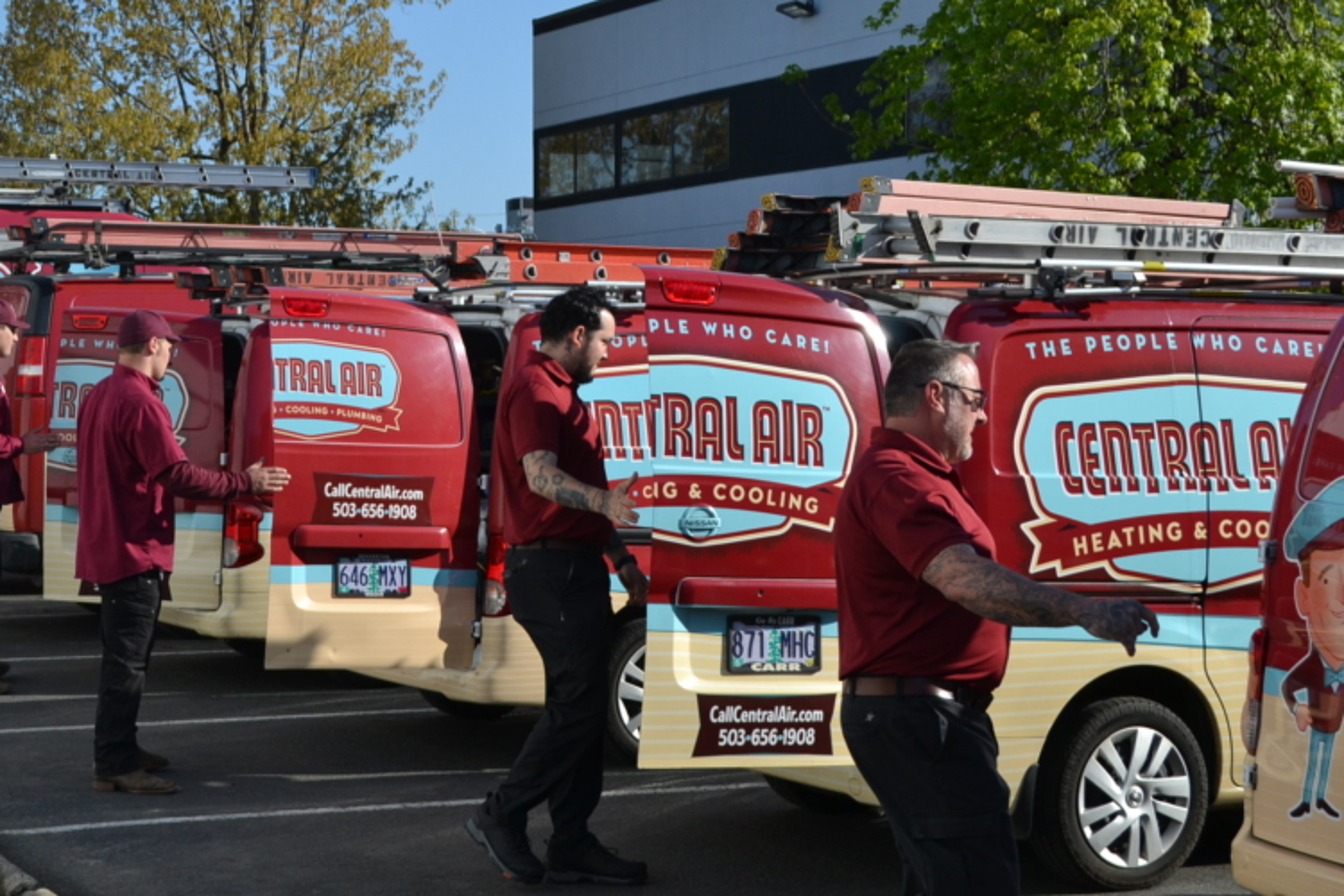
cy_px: 452
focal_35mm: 72
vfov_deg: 19.0
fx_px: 2676
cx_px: 459
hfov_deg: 28.0
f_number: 5.6
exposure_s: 1/1600
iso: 400
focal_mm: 35
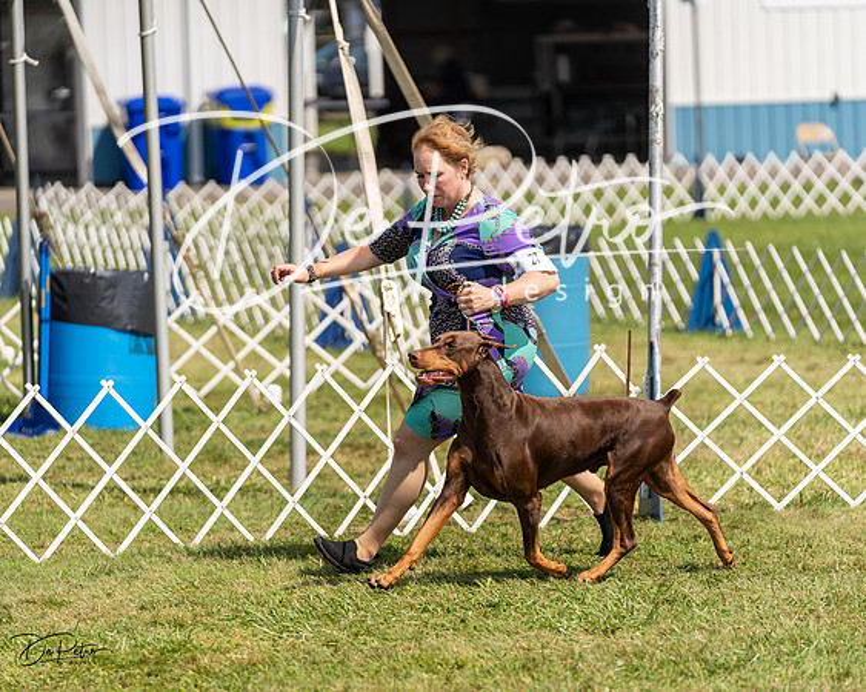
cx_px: 433
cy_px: 346
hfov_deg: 10.8
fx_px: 4588
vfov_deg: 8.6
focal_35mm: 179
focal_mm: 159
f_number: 2.8
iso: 200
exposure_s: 1/3200
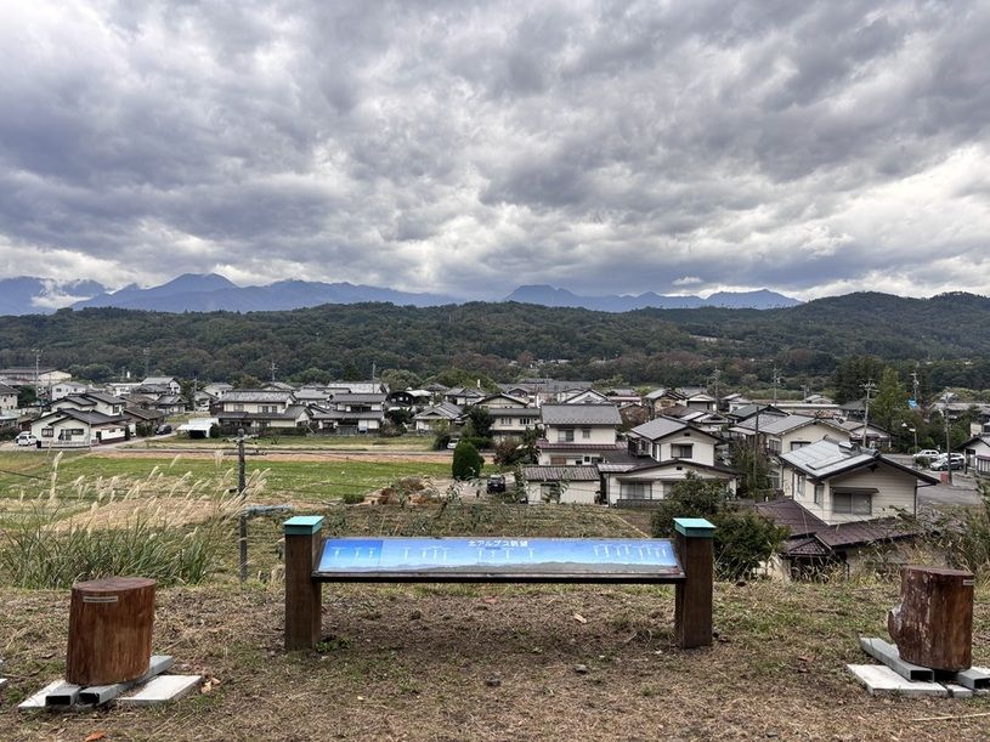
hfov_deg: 67.3
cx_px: 495
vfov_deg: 53.1
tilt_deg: -1.2
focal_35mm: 26
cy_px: 371
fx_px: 743
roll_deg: -0.3
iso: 64
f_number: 1.6
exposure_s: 1/121
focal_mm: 5.96
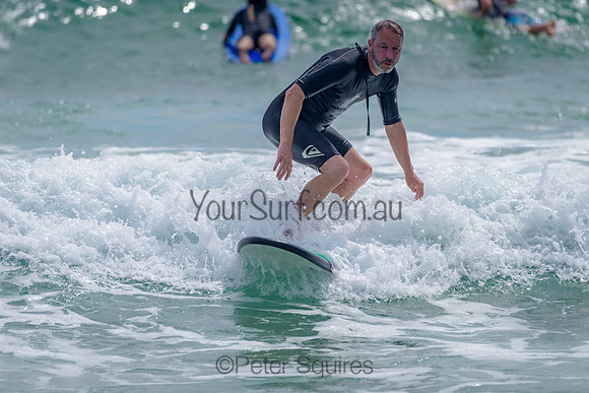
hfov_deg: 3.4
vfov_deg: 2.2
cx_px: 326
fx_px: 10024
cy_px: 202
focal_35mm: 613
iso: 90
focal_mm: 500
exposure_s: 1/2000
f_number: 5.6
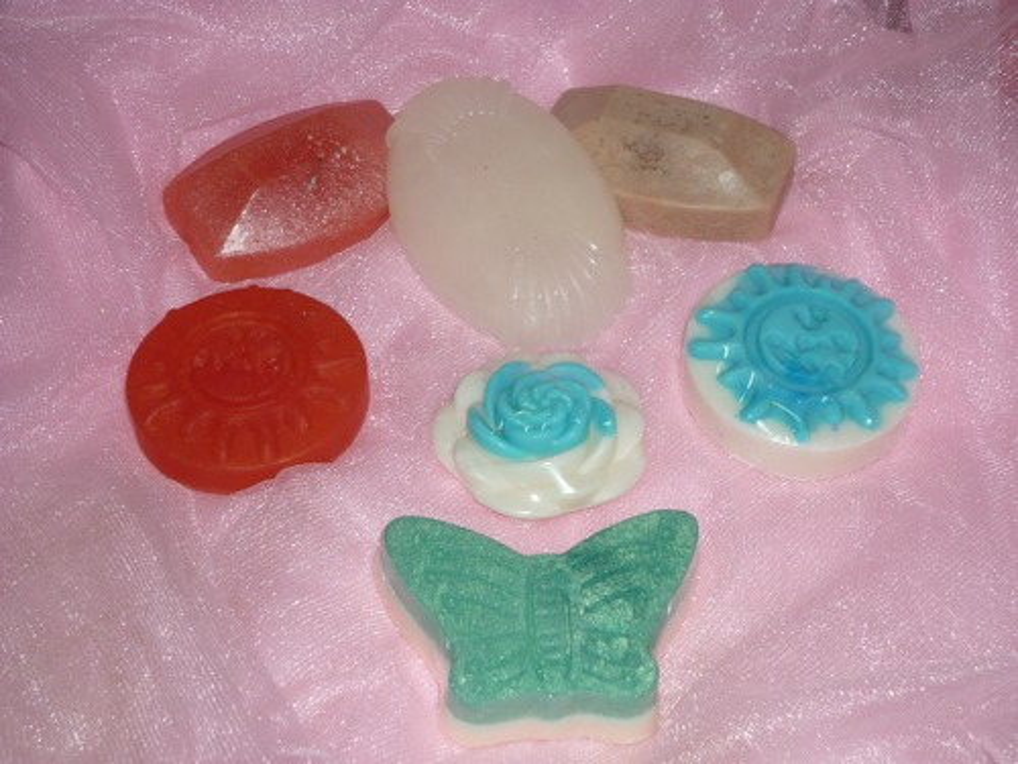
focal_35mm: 56
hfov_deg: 34.3
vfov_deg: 26.1
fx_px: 1647
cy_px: 382
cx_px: 509
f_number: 3.4
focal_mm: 9.2
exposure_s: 1/40
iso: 100
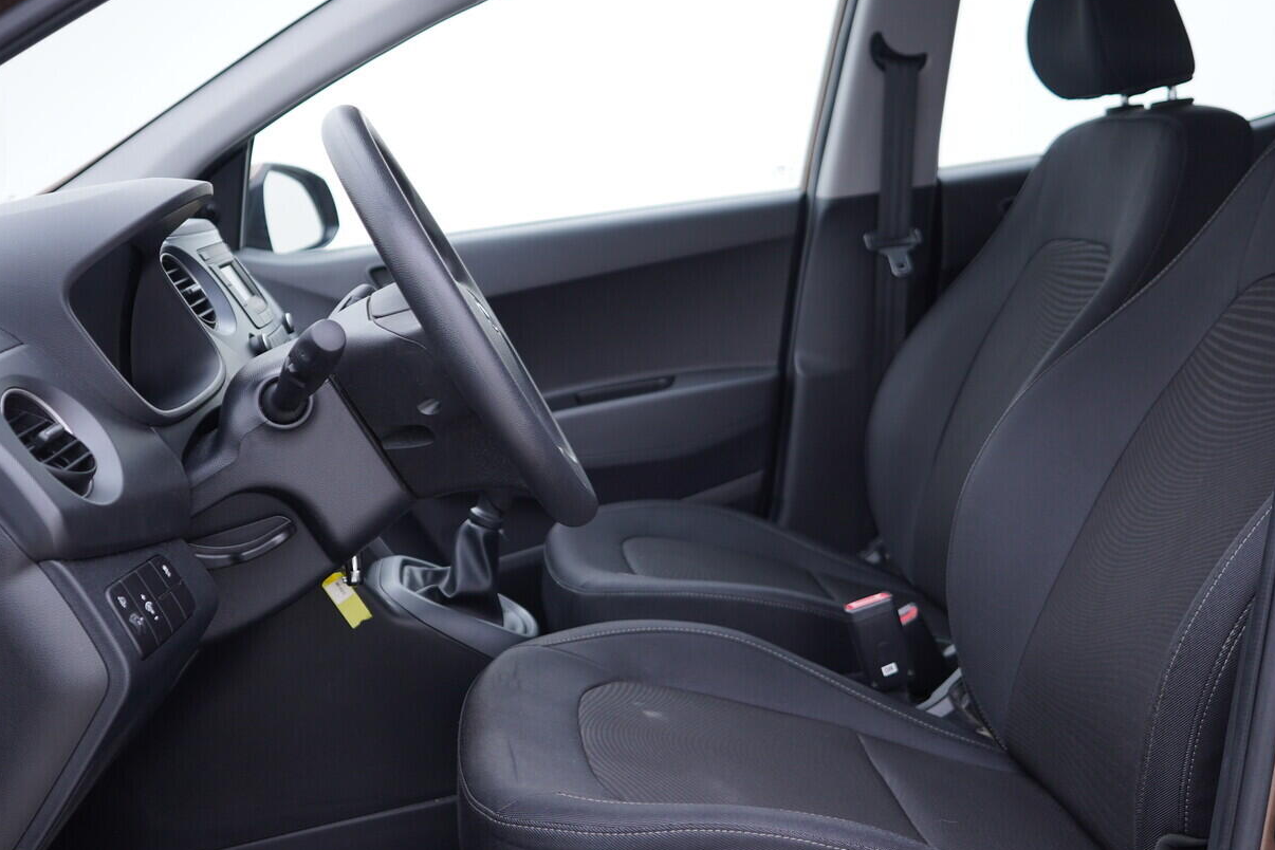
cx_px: 586
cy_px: 382
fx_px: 1523
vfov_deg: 31.2
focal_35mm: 43
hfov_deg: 45.4
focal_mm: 24
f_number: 2.8
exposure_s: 1/40
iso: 125
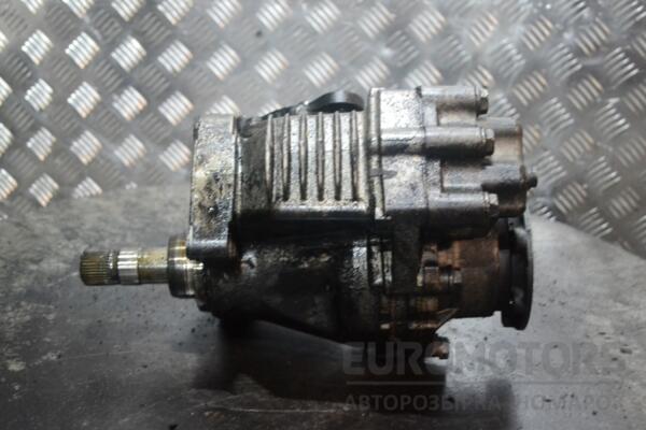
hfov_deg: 38.9
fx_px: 915
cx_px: 323
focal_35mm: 51
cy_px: 215
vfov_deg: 26.5
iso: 3200
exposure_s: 1/25
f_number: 5
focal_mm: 34
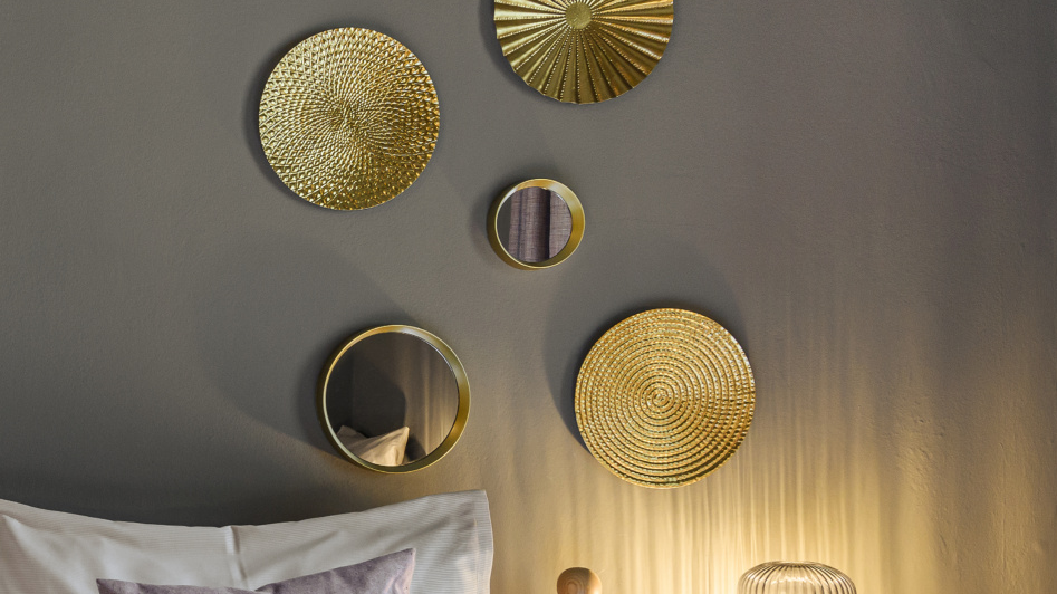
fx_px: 1429
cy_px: 404
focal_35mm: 51
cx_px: -9
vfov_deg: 23.4
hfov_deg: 36.4
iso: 400
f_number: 6.7
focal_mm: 18
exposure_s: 1/10
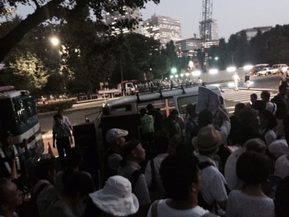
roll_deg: +4.3
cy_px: 108
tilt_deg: -5.2
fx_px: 242
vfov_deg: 48.3
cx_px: 144
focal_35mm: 29
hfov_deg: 61.6
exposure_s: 1/15
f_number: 2.2
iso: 640
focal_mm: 4.15
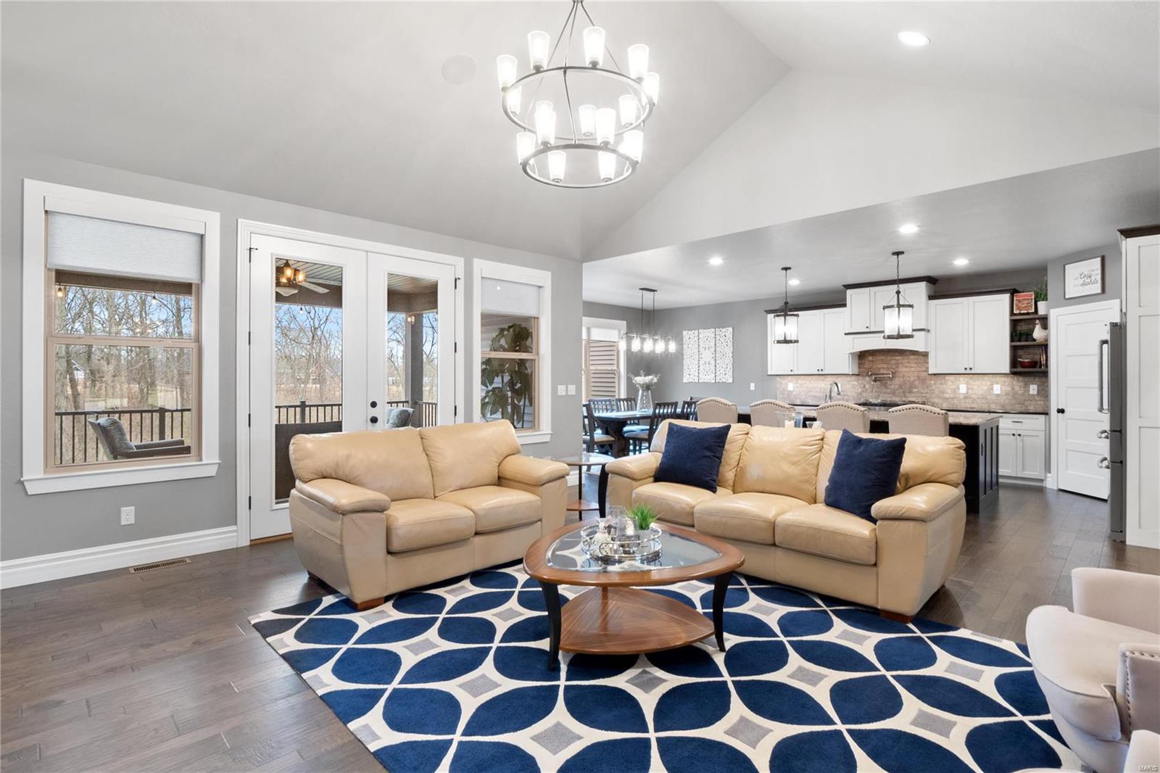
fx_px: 580
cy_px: 386
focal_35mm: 18
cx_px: 580
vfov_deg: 67.4
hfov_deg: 90.0
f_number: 10
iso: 400
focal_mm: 9
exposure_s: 1
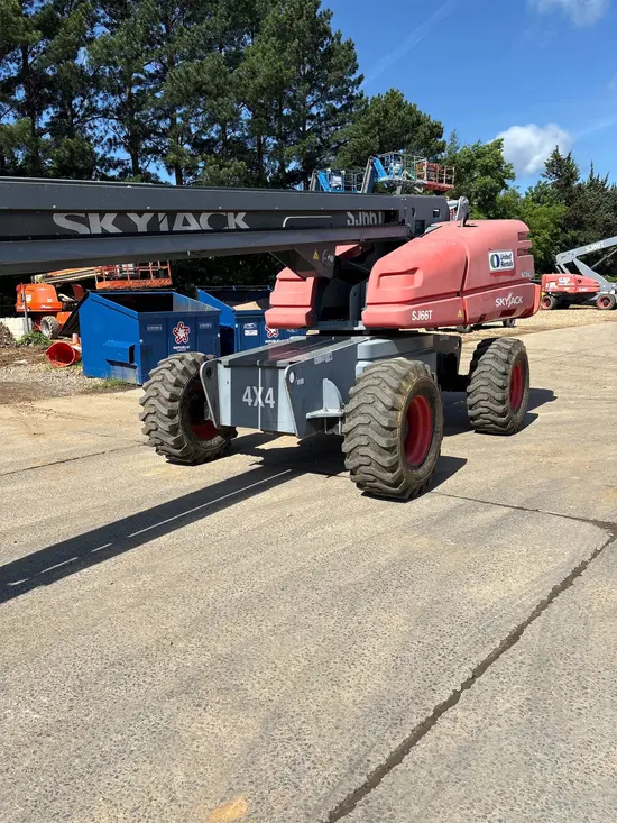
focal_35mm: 26
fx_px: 618
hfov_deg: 53.1
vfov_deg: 67.3
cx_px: 308
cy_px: 412
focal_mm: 5.96
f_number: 1.6
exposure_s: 1/3623
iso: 50
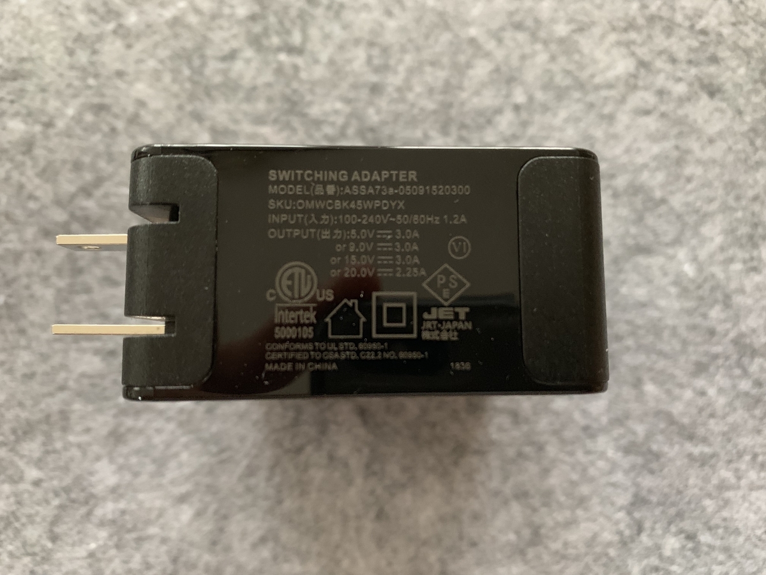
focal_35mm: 26
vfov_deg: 53.1
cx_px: 383
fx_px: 575
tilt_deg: -79.9
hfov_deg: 67.3
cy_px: 288
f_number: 1.8
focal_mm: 4.25
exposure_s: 1/30
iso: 500
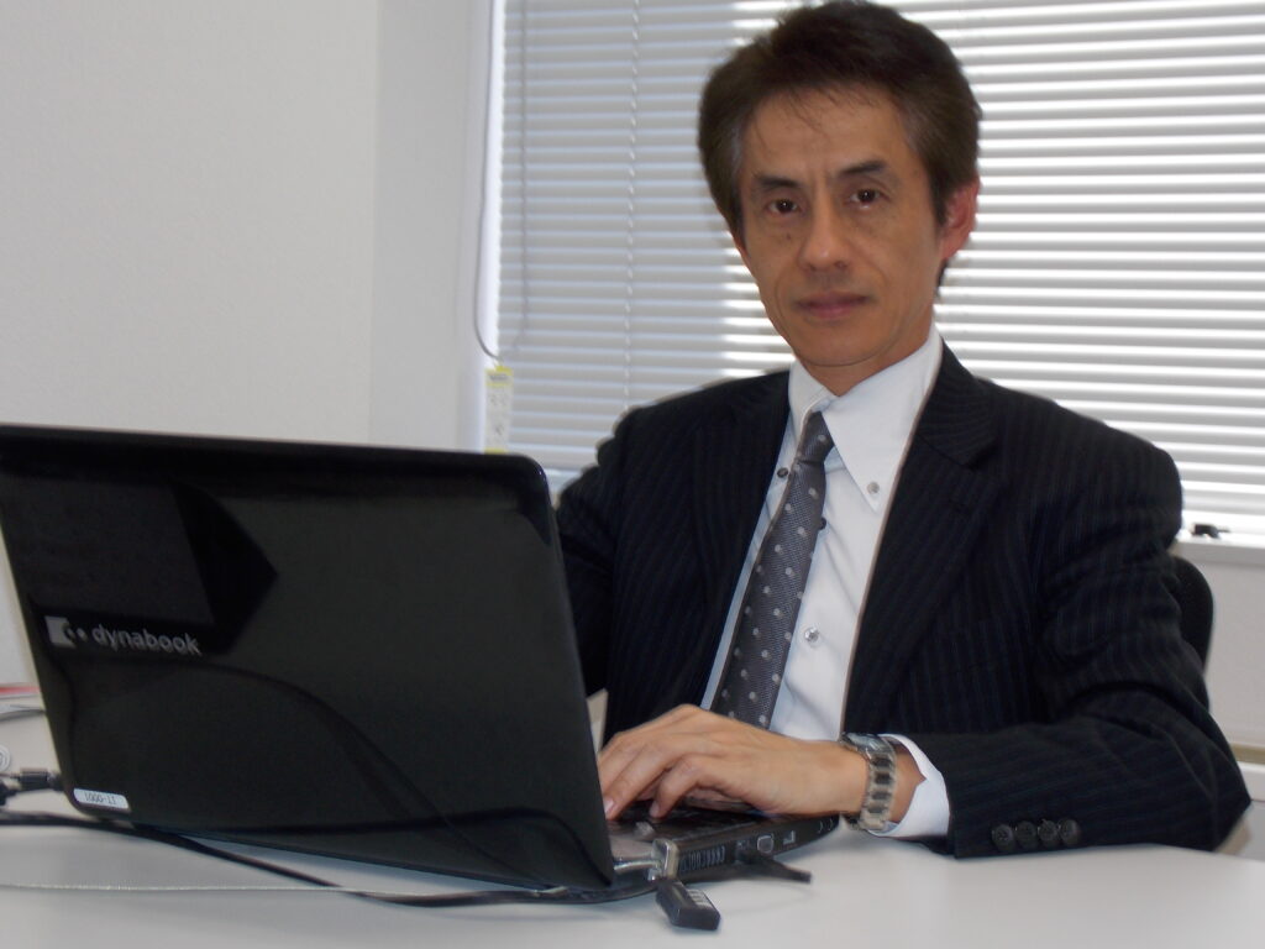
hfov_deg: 27.8
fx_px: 2558
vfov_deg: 21.0
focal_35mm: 70
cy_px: 474
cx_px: 632
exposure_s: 1/40
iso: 80
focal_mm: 12.5
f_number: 4.2
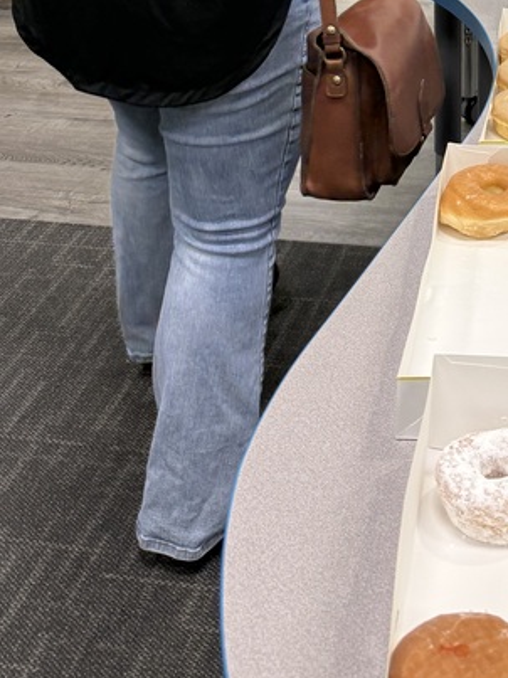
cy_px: -163
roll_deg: -0.2
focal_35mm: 61
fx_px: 1194
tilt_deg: -14.0
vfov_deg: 27.4
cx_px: 564
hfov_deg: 22.6
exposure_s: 1/120
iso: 160
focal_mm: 6.76
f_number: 1.78
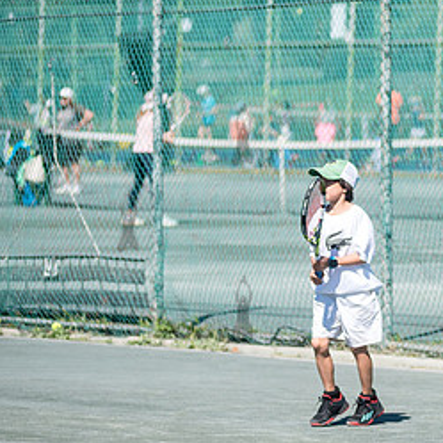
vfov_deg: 4.6
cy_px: 152
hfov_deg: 4.6
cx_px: 524
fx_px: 5458
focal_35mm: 377
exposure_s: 1/2000
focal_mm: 135
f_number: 4
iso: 200
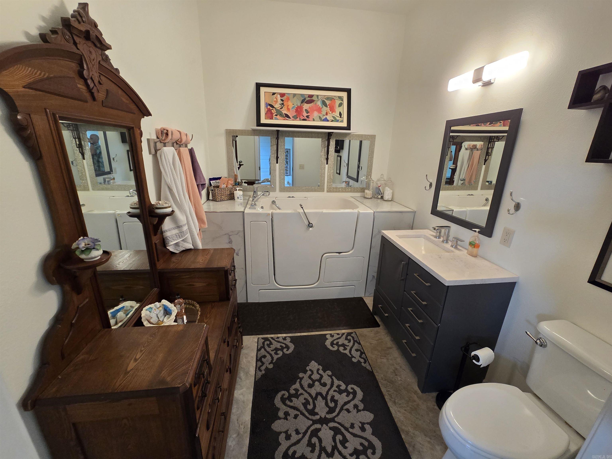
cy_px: 230
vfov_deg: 89.9
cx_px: 306
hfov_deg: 106.2
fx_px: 230
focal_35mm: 13
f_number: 2.2
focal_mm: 2.2
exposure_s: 1/60
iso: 250
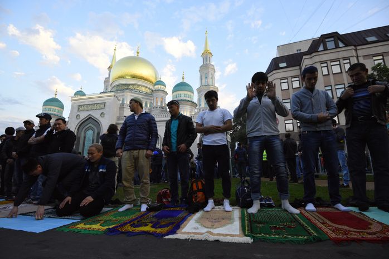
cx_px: 194
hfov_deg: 96.7
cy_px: 130
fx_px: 173
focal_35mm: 16
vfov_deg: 73.8
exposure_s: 1/800
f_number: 6.3
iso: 3200
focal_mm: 16
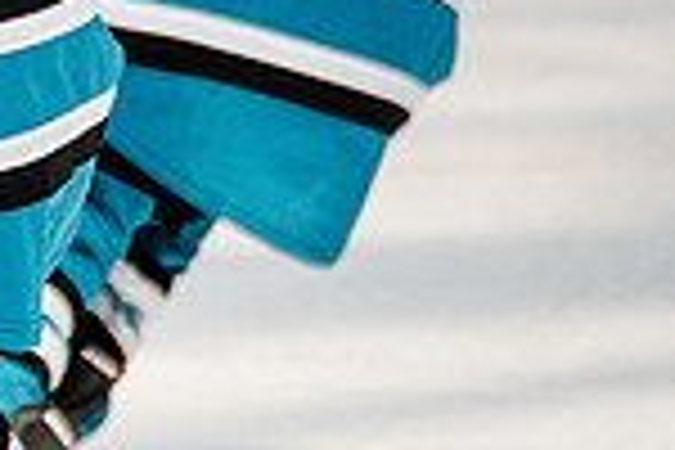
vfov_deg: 0.9
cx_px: -770
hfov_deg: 1.4
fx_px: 27823
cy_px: 61
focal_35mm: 1484
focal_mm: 300
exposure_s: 1/4000
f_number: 3.2
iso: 1250
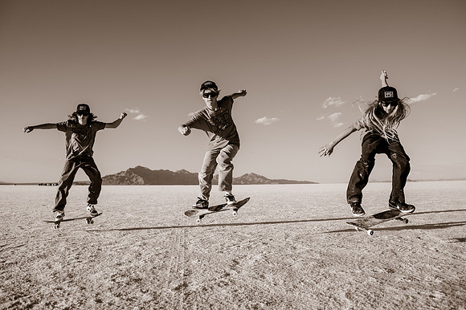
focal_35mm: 29
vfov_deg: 44.4
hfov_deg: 63.3
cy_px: 125
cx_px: 232
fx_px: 378
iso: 200
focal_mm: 24
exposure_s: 1/1600
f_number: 4
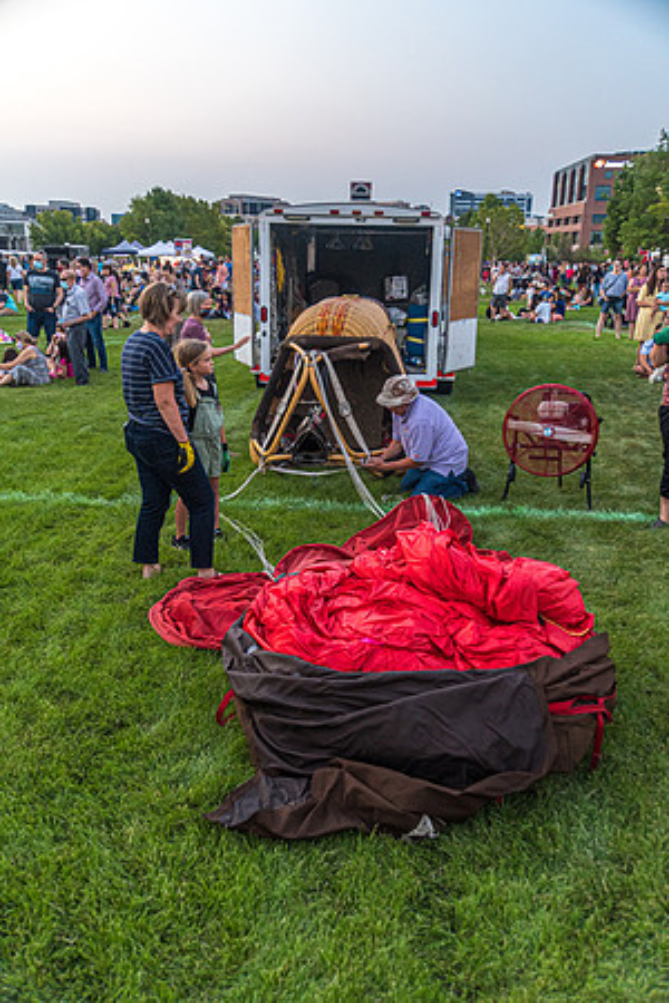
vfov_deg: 59.5
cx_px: 334
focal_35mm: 32
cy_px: 502
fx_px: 878
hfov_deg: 41.7
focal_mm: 21
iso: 1250
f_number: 3.5
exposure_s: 1/40
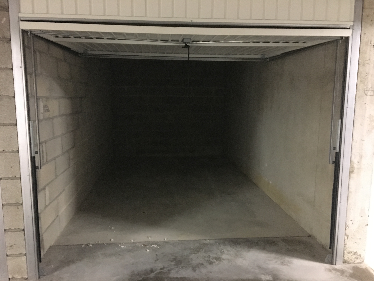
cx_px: 187
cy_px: 140
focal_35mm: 29
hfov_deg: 61.7
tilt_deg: -9.7
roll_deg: -0.5
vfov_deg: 48.2
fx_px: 313
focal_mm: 4.15
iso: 500
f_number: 2.2
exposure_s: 1/17
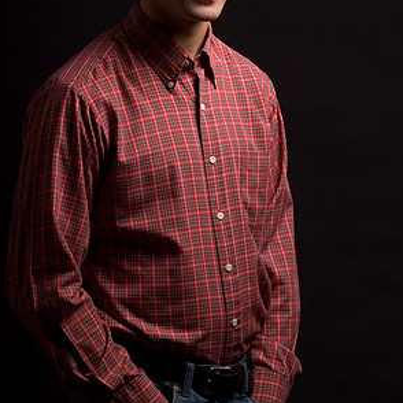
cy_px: 123
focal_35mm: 195
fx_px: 2568
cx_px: 202
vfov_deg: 9.0
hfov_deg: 9.0
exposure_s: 1/250
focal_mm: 100
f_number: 8
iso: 100
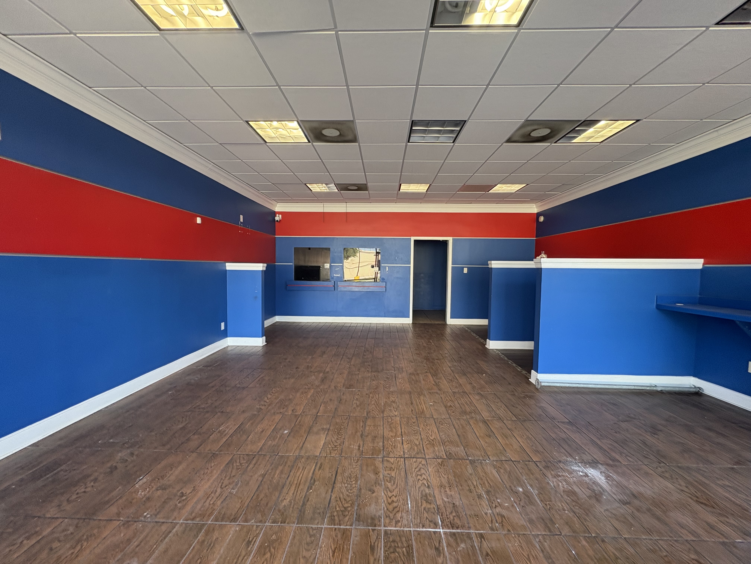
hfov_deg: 102.1
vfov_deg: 85.7
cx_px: 376
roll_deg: -0.5
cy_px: 282
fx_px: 304
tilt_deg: -2.9
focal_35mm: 14
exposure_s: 1/106
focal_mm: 2.22
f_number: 2.2
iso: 125
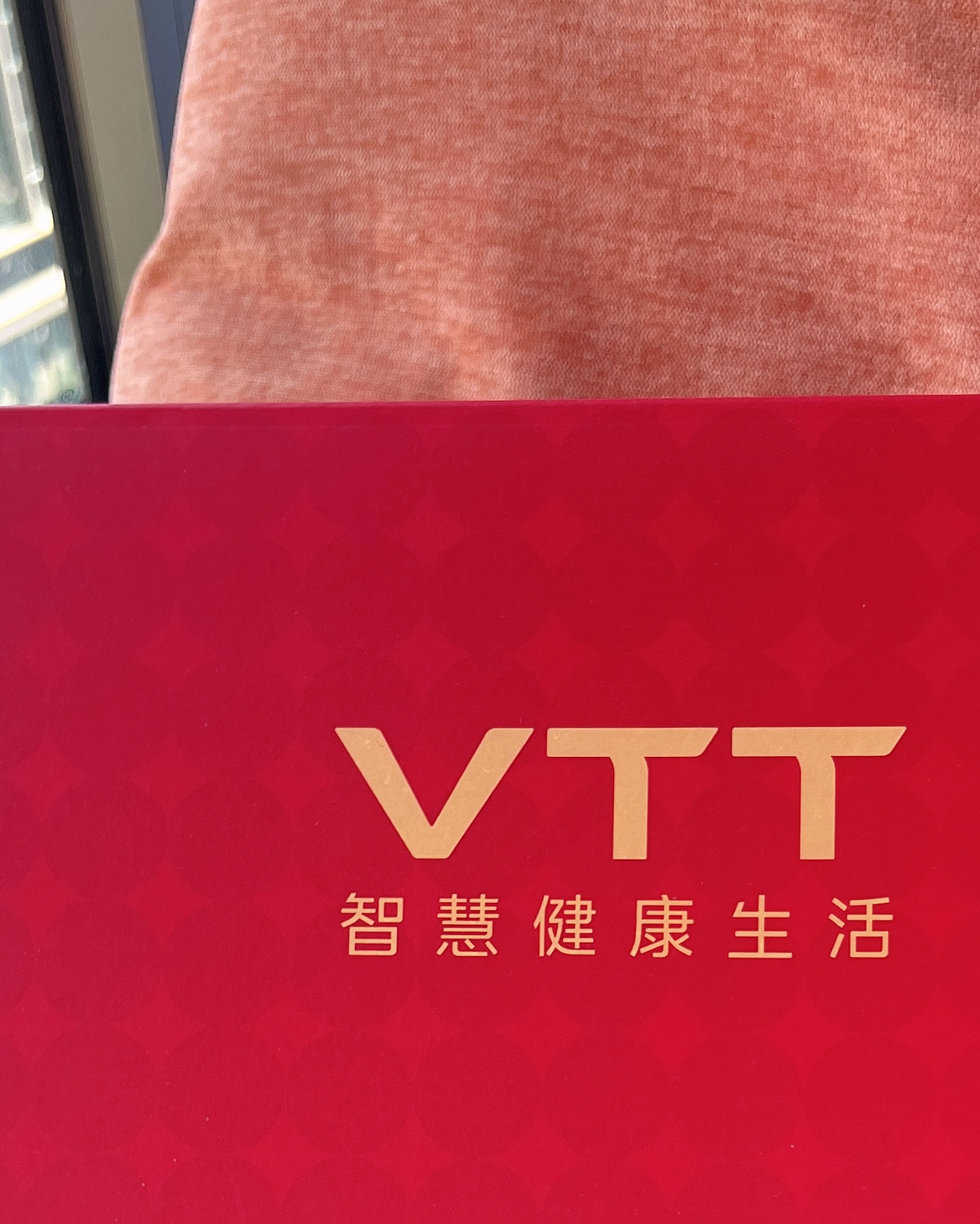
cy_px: 1117
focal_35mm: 61
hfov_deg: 25.0
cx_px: 522
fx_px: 2211
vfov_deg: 29.6
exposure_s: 1/121
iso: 80
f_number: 1.5
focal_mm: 5.7
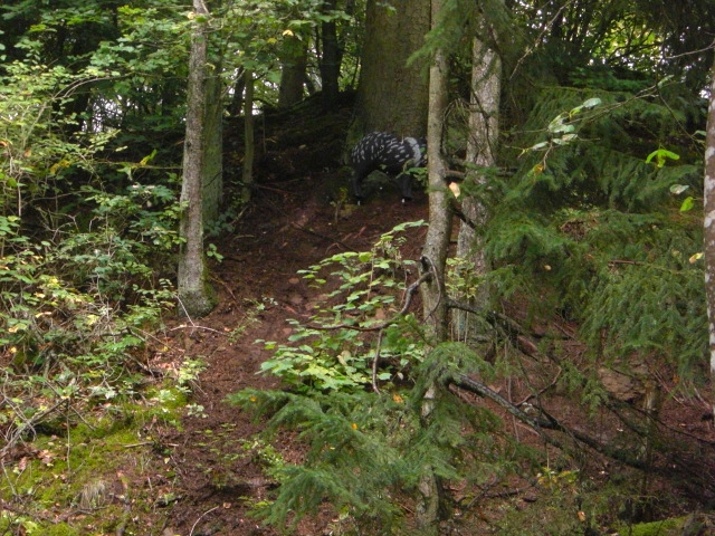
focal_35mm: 114
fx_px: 2355
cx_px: 358
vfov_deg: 13.0
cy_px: 268
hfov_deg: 17.3
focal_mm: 18.9
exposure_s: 1/60
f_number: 4.3
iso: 200
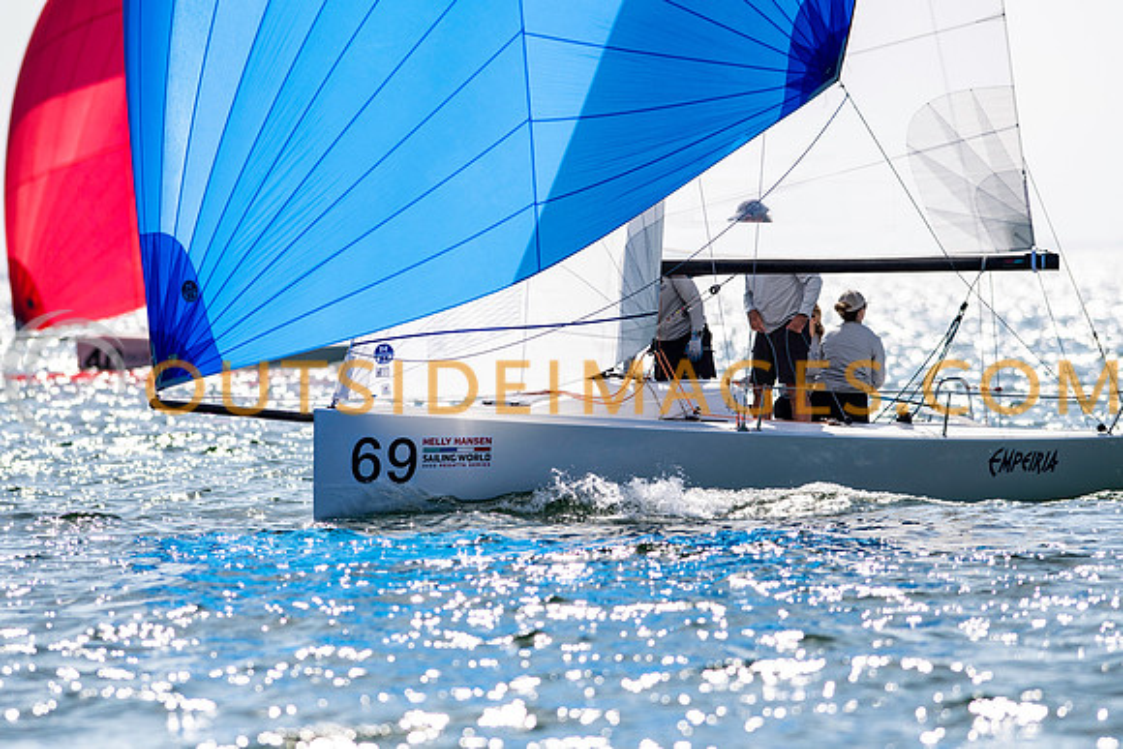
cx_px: 562
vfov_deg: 3.1
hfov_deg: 4.6
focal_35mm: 450
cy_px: 374
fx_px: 14040
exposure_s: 1/5000
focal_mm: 300
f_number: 5
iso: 200
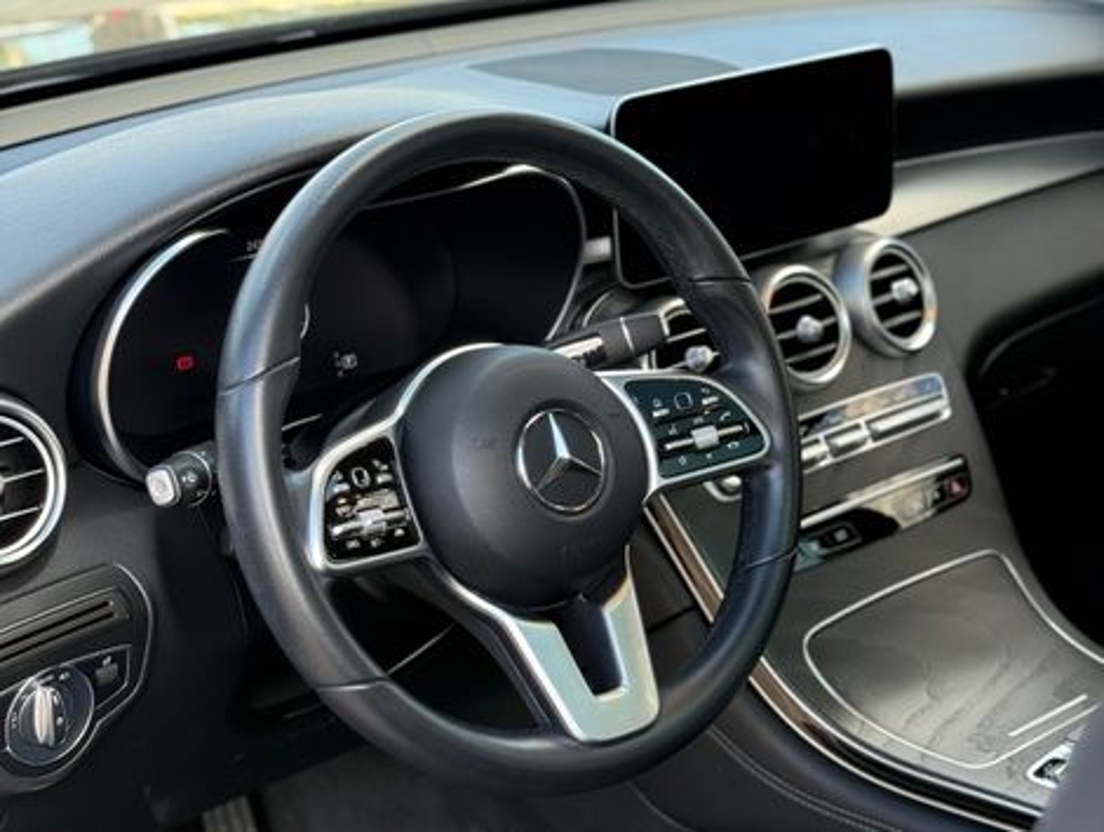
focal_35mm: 48
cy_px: 416
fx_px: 1533
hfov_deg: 39.6
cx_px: 552
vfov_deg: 30.3
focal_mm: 6.76
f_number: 1.78
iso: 160
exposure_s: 1/230
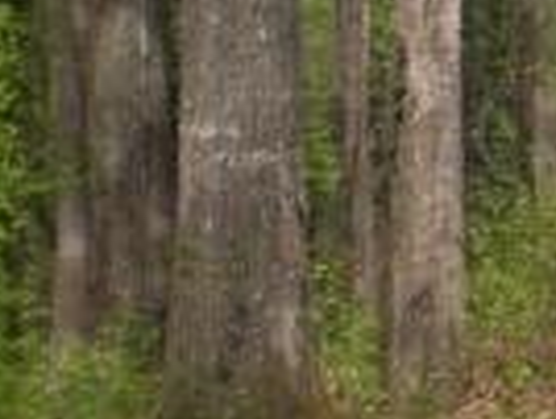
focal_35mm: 181
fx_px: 2912
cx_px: 892
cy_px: 129
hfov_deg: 10.4
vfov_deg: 8.2
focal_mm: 6.3
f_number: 4.4
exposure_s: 1/320
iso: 50
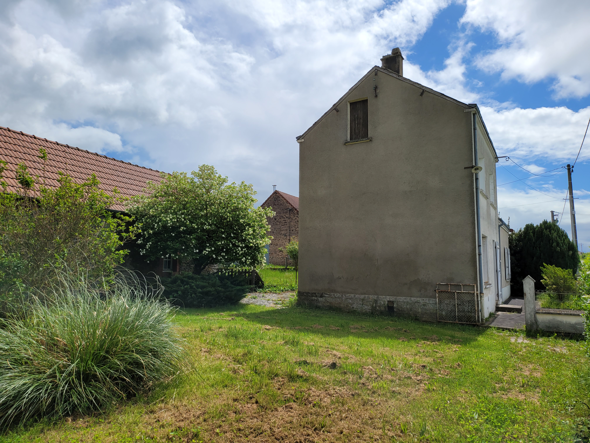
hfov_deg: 67.3
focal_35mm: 26
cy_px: 222
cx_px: 295
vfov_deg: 53.1
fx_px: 443
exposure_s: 1/5172
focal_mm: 5
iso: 40
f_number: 1.8
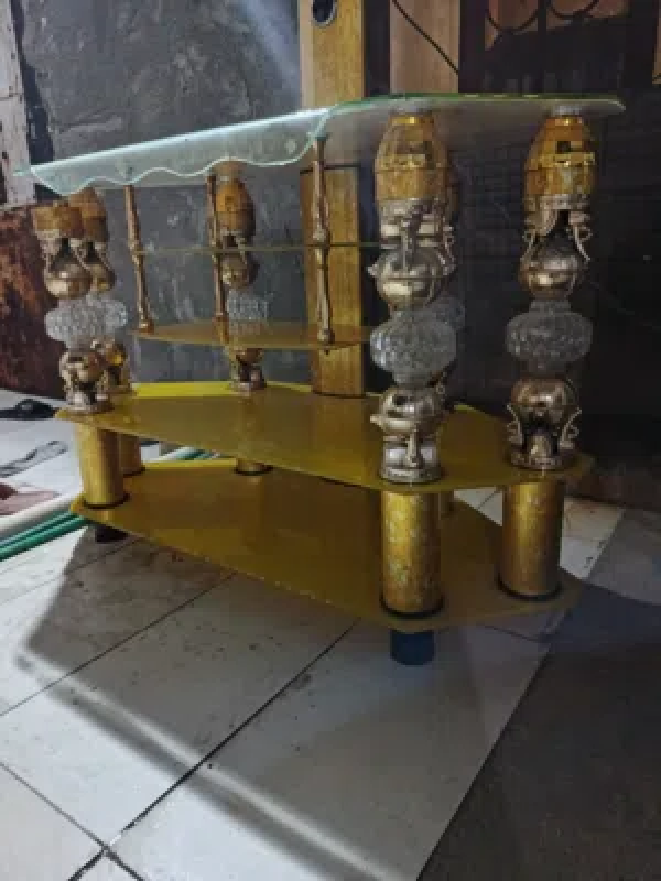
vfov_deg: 73.9
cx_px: 330
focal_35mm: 23
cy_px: 440
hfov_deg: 58.9
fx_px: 586
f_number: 1.7
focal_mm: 5.25
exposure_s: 1/24
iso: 6290
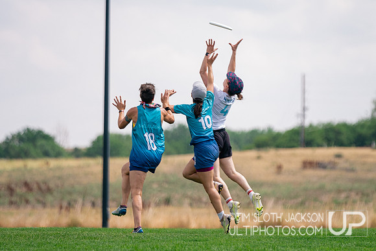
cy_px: 103
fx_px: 3388
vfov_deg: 4.2
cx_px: 233
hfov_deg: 6.4
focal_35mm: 324
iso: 640
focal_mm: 200
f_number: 2.8
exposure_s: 1/6400
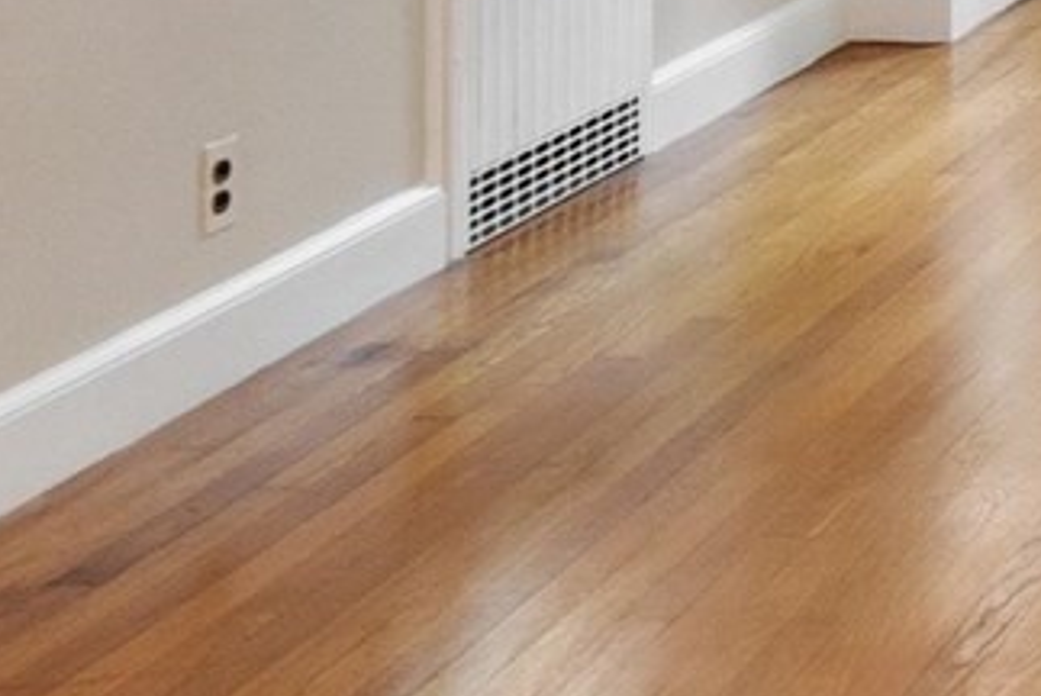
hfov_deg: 17.1
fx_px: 2749
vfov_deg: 12.8
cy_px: -636
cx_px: 1934
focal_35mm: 95
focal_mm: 10
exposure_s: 3.2
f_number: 8
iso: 320
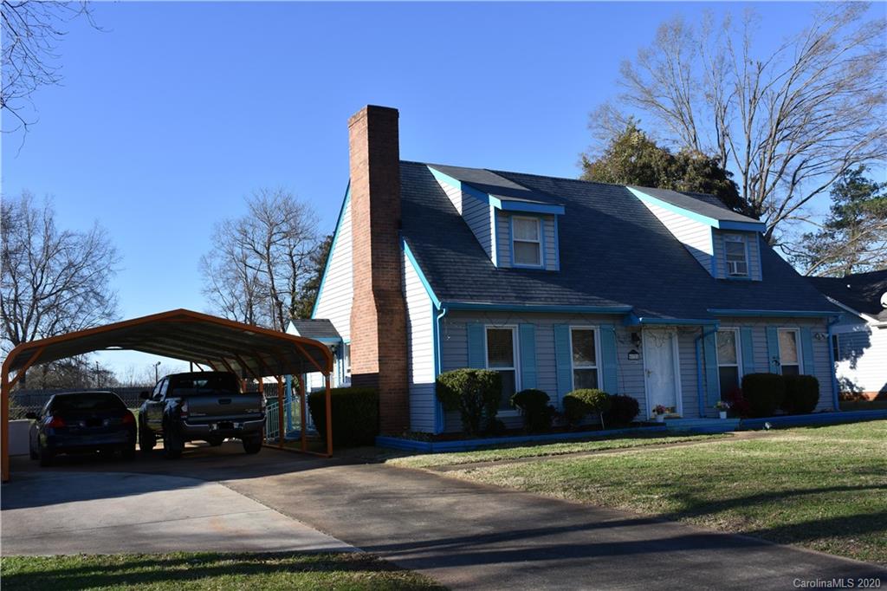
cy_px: 296
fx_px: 850
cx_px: 444
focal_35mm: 34
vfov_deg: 38.3
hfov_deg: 55.1
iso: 250
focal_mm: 23
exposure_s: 1/500
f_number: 8
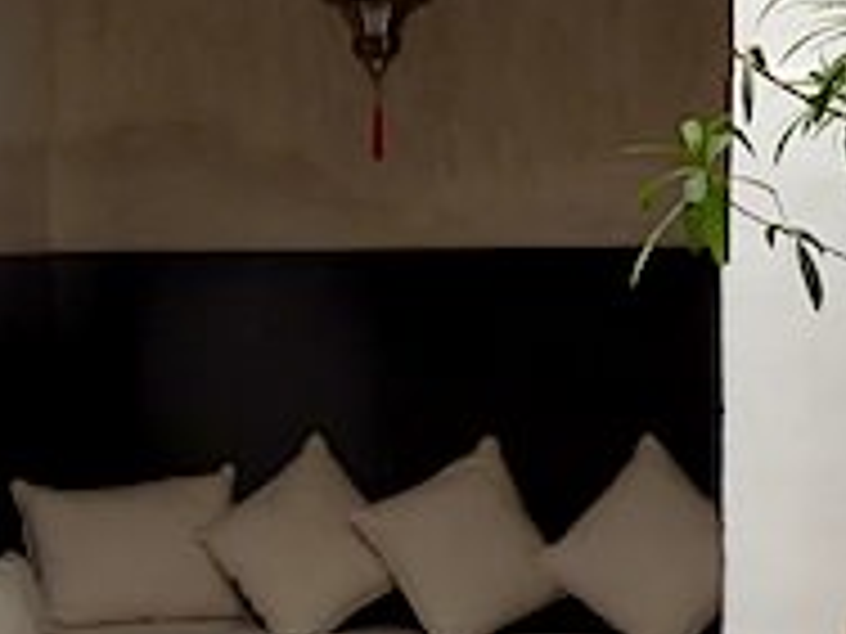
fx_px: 2077
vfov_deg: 17.4
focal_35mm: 85
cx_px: -9
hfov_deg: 22.1
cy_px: 306
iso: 80
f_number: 3.3
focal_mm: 4.1
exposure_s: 1/40
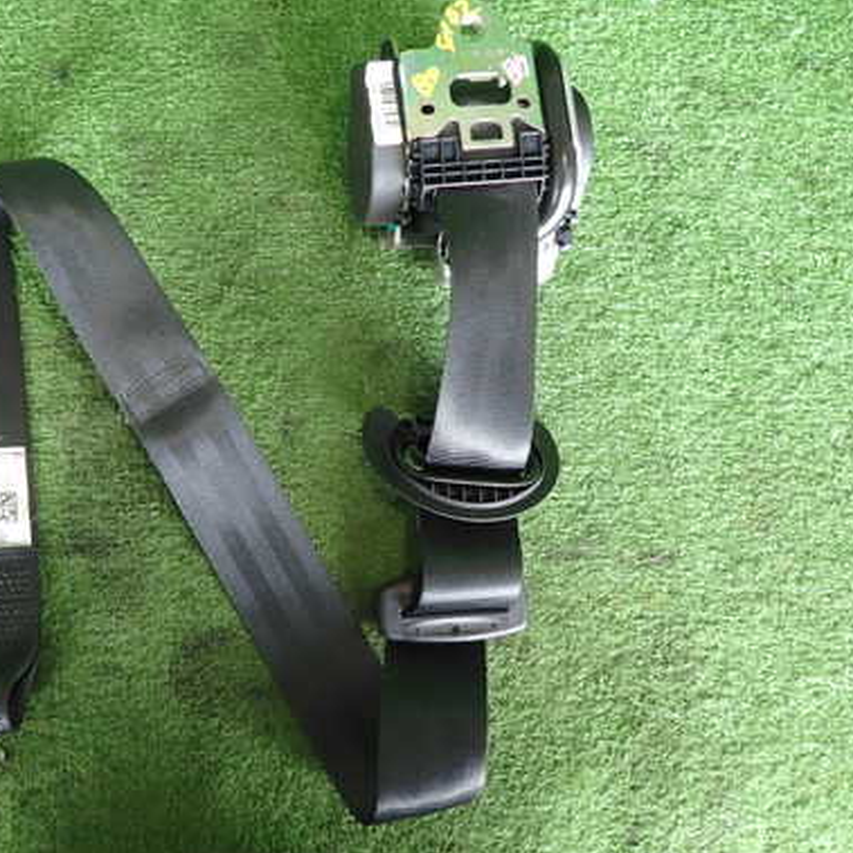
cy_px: 414
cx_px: 245
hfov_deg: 46.0
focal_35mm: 35
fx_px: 976
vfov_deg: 47.2
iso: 200
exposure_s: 1/30
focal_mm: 4.5
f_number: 2
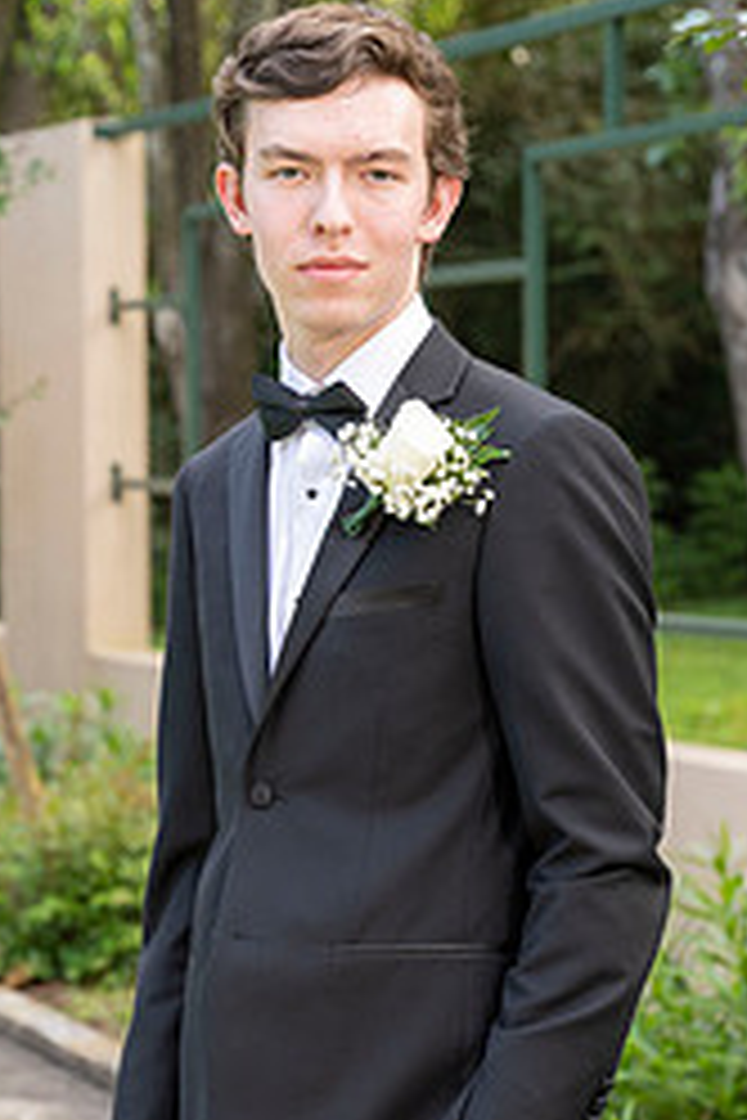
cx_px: 315
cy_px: 693
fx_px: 4326
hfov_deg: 9.9
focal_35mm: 139
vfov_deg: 14.7
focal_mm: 77
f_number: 5
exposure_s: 1/200
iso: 500
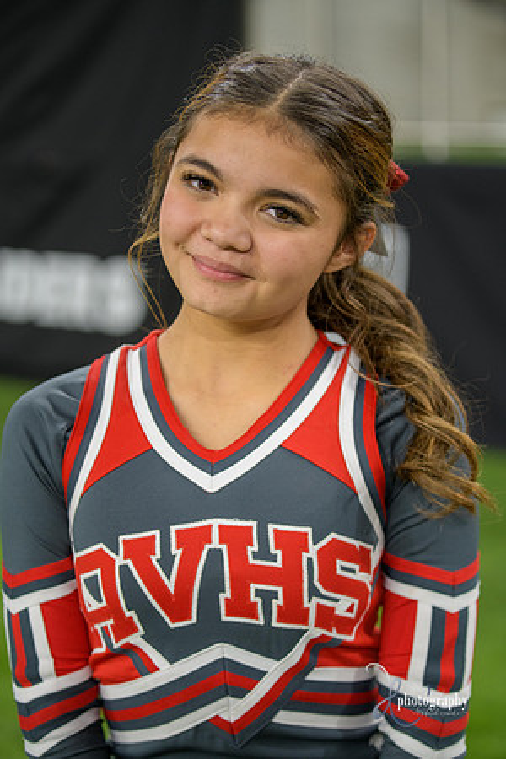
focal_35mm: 70
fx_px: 1476
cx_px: 253
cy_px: 380
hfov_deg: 19.5
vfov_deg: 28.8
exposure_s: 1/400
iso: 1000
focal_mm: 70
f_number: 2.8
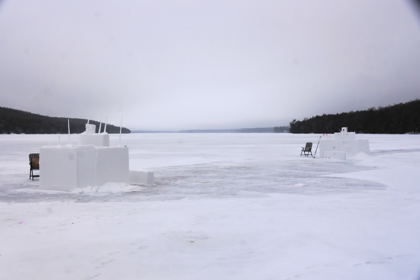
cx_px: 210
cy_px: 140
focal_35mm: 39
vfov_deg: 34.2
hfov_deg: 49.6
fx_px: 455
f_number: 9
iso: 100
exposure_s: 1/100
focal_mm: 26
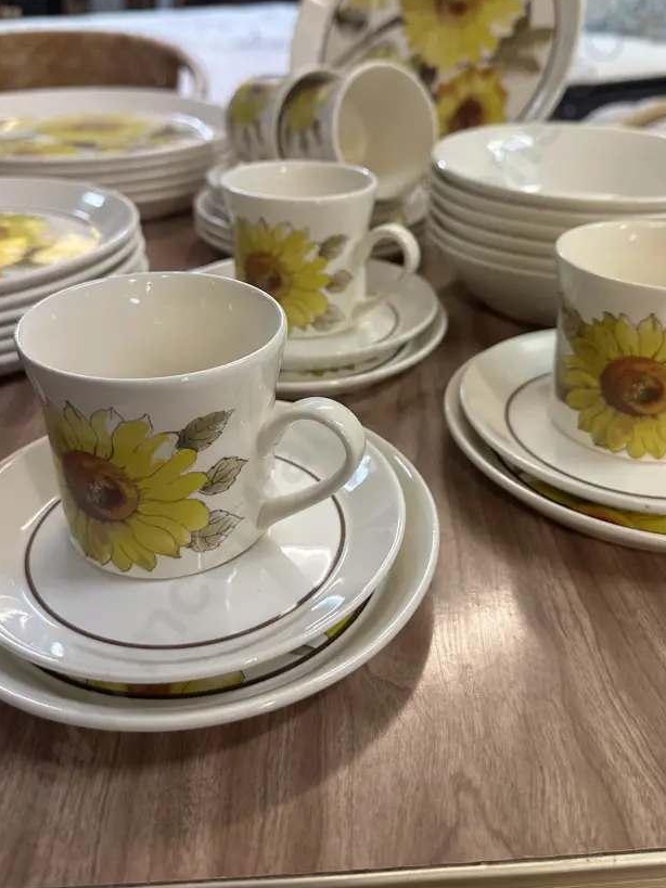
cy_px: 386
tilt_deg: -28.4
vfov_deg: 59.8
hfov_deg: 46.8
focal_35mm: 30
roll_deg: -1.3
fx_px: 770
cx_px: 345
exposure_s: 1/100
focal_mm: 6.86
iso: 160
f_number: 1.78
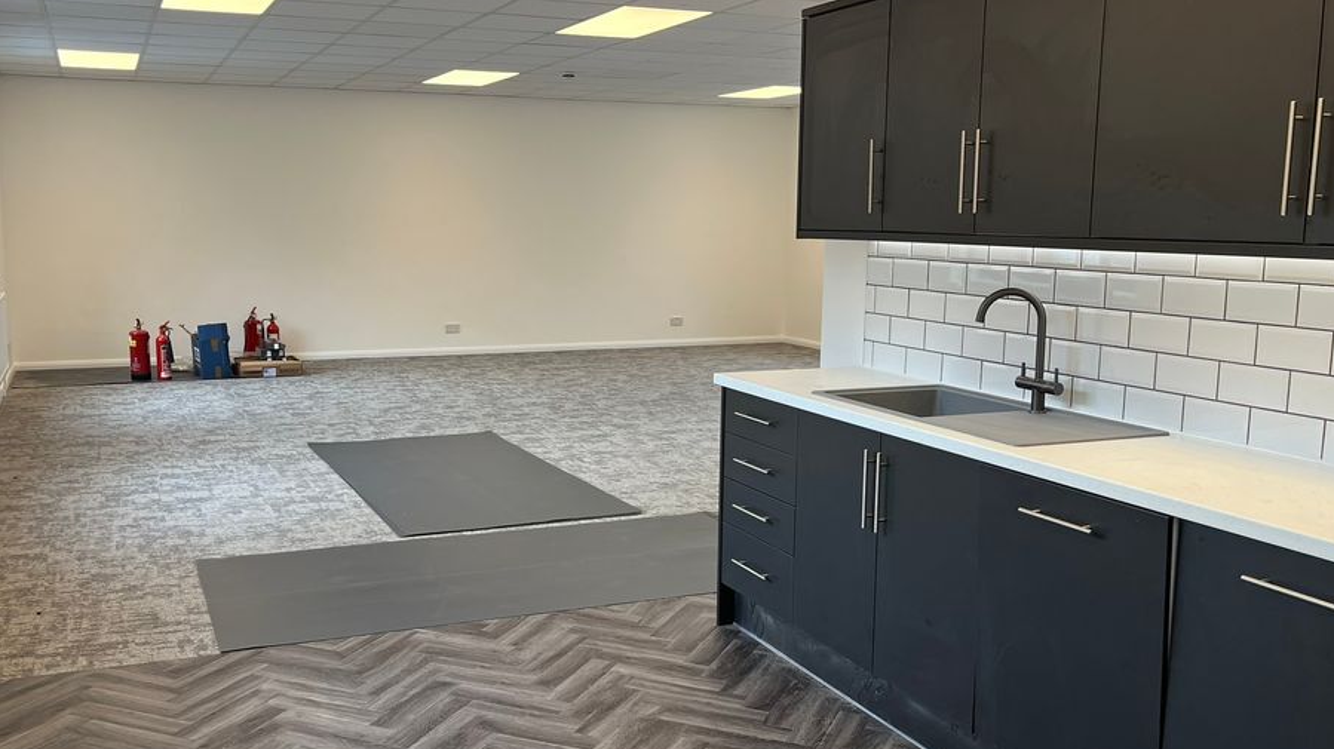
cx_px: 607
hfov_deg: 56.6
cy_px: 392
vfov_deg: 33.7
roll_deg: +0.1
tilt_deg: -7.7
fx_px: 1238
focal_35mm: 35
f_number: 1.6
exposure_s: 1/121
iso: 50
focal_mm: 5.1
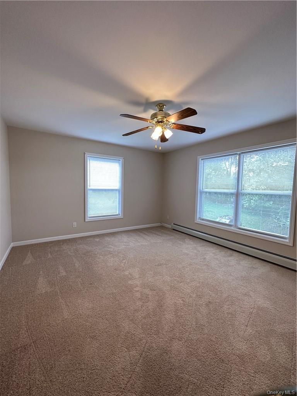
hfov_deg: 85.7
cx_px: 148
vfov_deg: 102.1
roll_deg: -2.0
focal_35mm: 14
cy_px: 198
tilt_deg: -4.1
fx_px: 160
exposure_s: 1/60
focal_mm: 2.22
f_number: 2.2
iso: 200
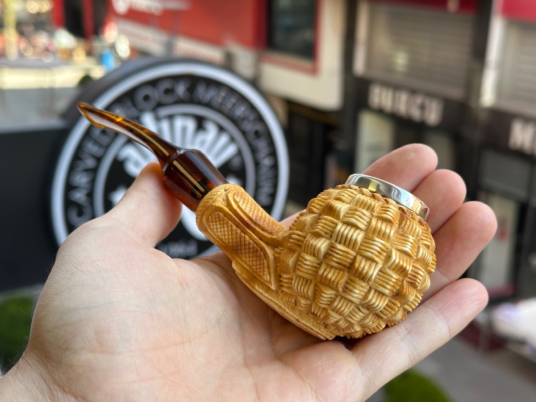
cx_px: 268
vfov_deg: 30.3
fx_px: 743
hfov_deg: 39.7
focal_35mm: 48
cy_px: 201
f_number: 1.78
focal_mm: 6.86
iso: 64
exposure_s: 1/287
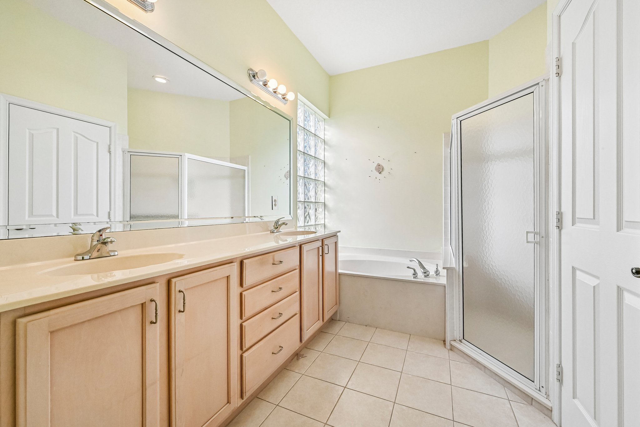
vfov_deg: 81.2
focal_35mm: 14
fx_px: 249
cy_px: 214
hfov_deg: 104.3
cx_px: 320
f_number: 11
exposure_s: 1/640
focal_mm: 14
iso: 2500
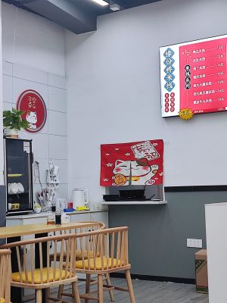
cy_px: 152
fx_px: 516
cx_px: 114
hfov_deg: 24.8
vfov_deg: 32.7
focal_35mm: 59
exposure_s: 1/100
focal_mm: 4.71
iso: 71
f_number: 1.79
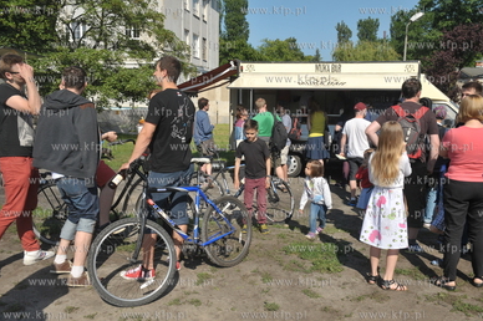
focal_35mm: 33
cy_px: 163
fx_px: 442
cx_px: 246
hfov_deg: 57.3
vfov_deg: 39.9
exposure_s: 1/2000
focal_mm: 32
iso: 400
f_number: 5.6
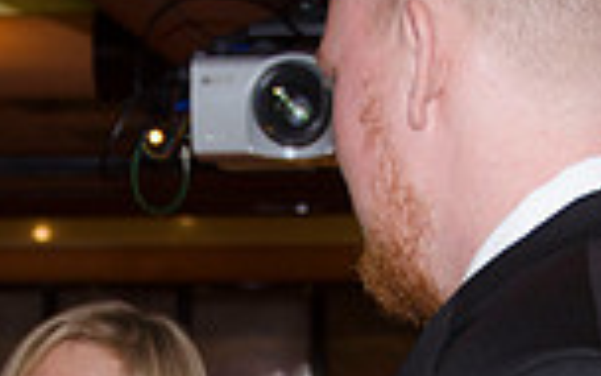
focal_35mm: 204
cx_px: 130
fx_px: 3341
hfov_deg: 10.3
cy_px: 574
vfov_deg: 6.4
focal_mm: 35
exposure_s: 1/60
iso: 400
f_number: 5.6
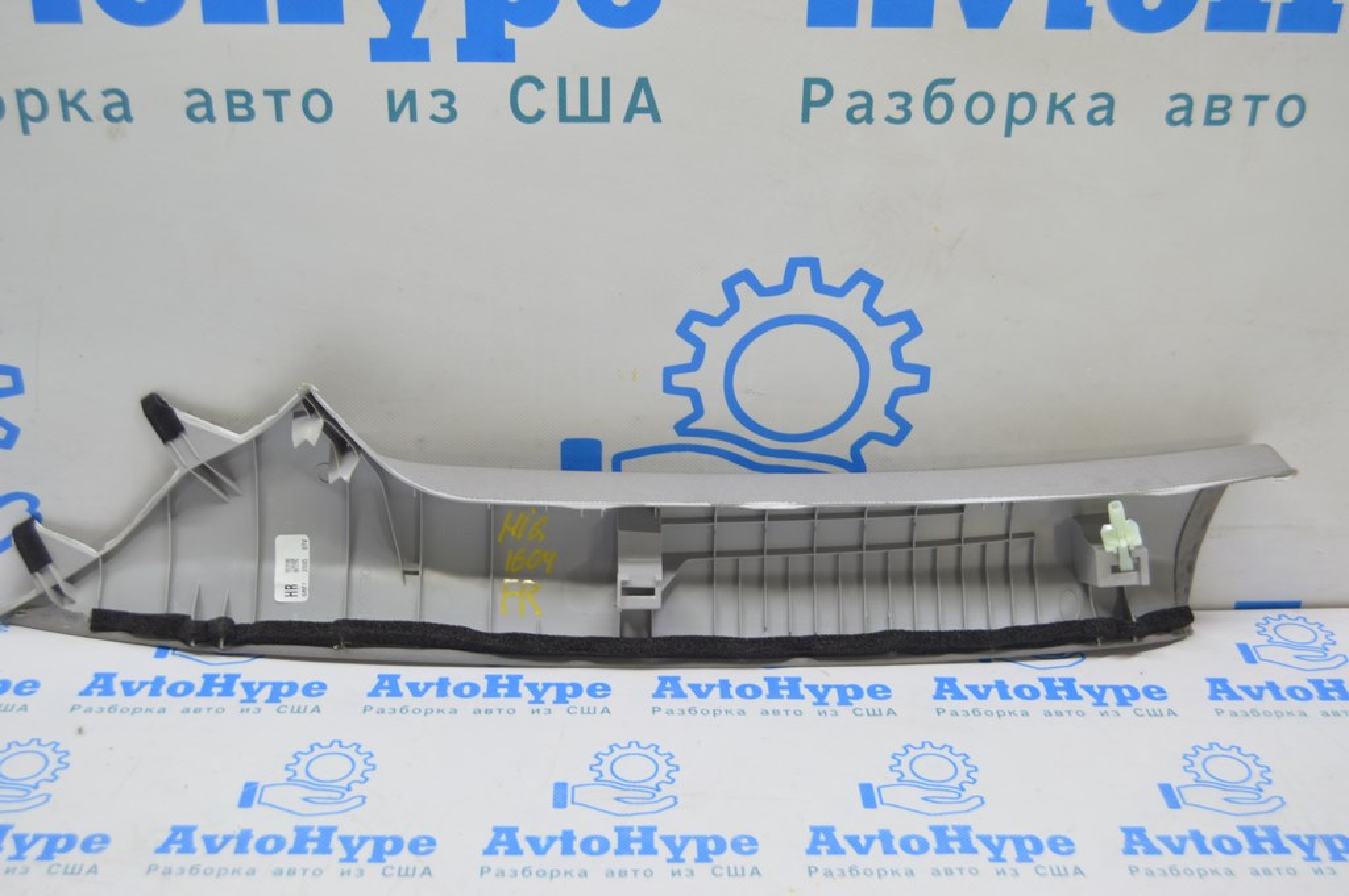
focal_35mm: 45
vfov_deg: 29.8
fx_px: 1685
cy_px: 448
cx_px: 674
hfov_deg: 43.6
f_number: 5.6
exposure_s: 1/20
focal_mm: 30
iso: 400
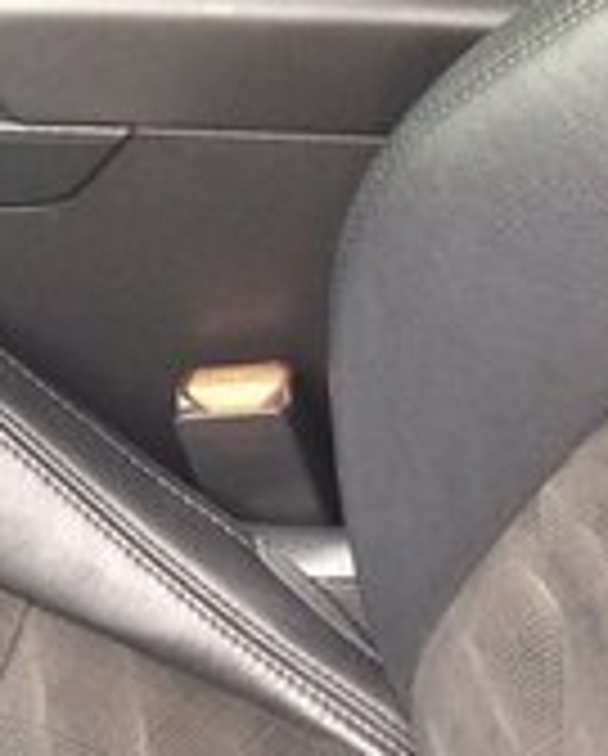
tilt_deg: -31.4
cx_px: -5
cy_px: -74
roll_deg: -3.2
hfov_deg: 13.7
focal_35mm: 111
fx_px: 2490
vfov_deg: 16.7
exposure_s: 1/33
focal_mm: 4.15
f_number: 2.2
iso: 100
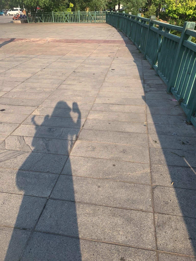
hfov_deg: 53.1
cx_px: 98
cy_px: 130
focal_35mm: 26
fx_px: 196
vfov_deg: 67.3
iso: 25
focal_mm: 4.25
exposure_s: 1/1314
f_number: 1.8
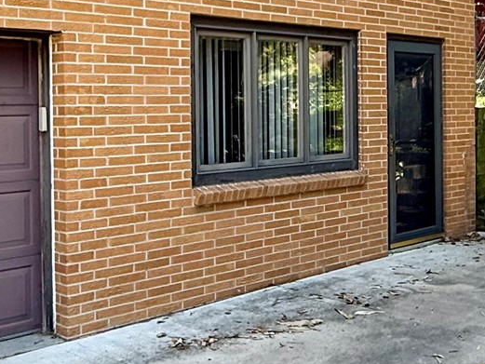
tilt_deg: +0.2
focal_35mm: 55
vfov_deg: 26.3
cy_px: 107
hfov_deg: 34.7
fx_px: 771
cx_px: 305
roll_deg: +0.3
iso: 64
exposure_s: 1/184
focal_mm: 2.22
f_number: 2.2
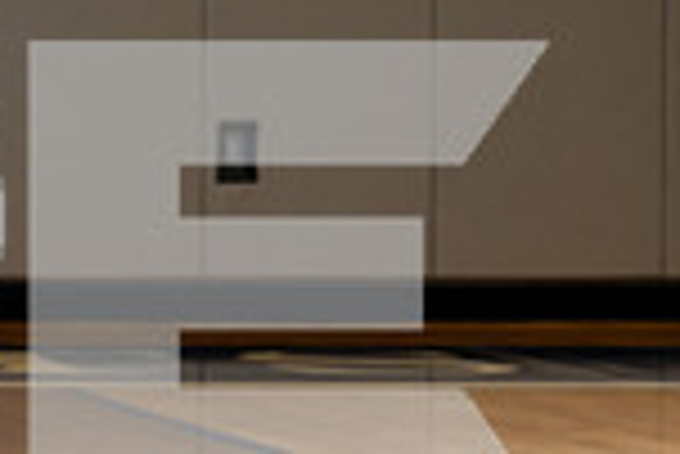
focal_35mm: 234
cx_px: -766
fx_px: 4424
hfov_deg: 8.3
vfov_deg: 5.9
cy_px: 281
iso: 640
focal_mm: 53
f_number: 5.6
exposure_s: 1/250
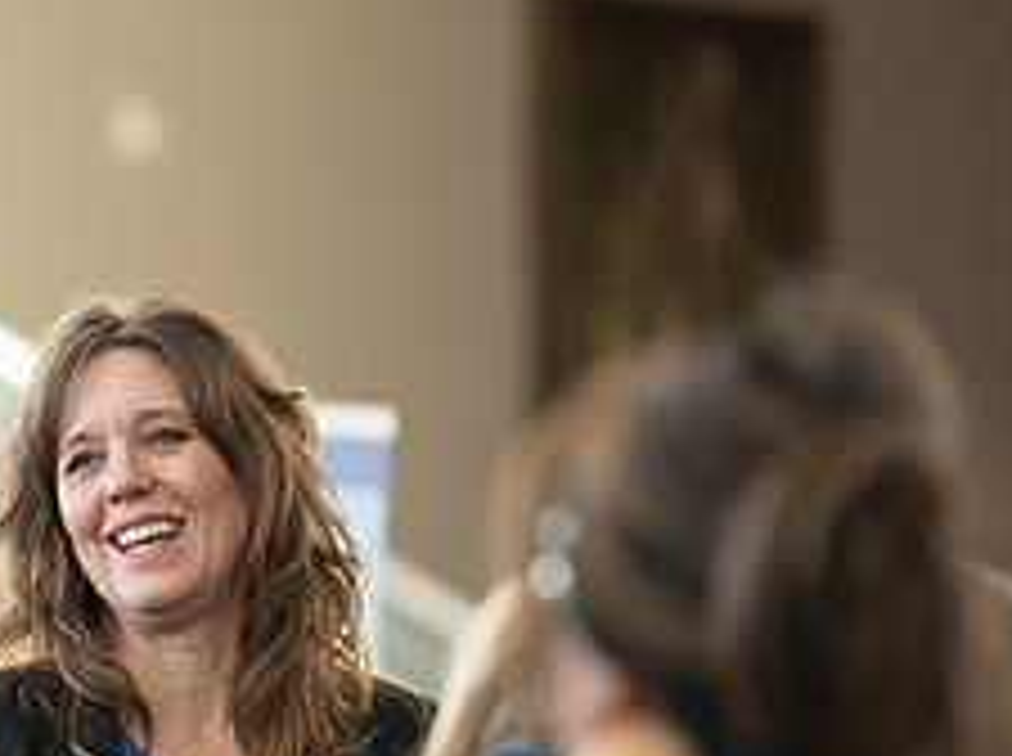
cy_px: 521
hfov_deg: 3.4
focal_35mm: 586
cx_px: 27
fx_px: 17104
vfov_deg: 2.5
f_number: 2.8
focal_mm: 200
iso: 200
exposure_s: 1/320
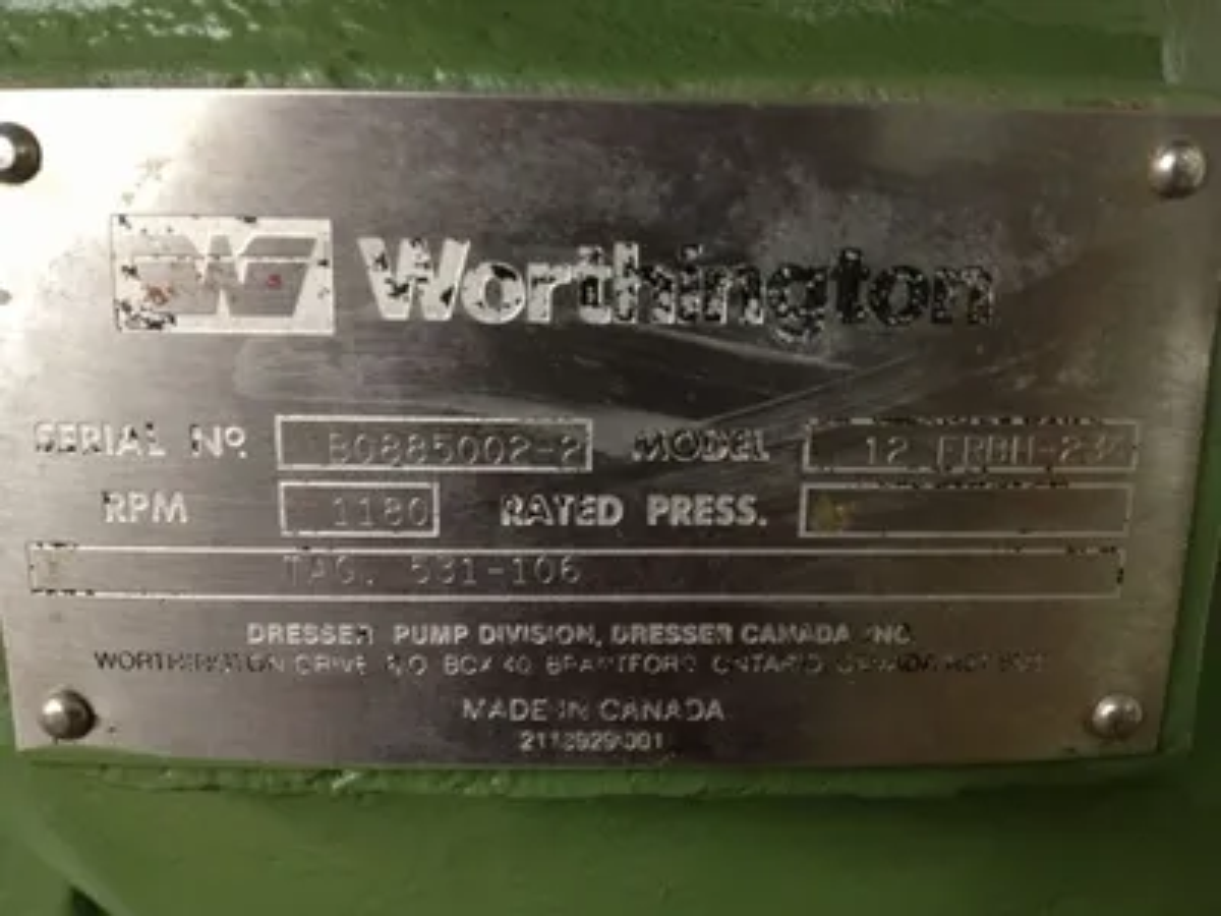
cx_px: 610
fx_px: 1235
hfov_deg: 52.6
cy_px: 458
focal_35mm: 35
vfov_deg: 40.7
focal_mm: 4.28
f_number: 2.4
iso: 160
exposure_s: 1/20
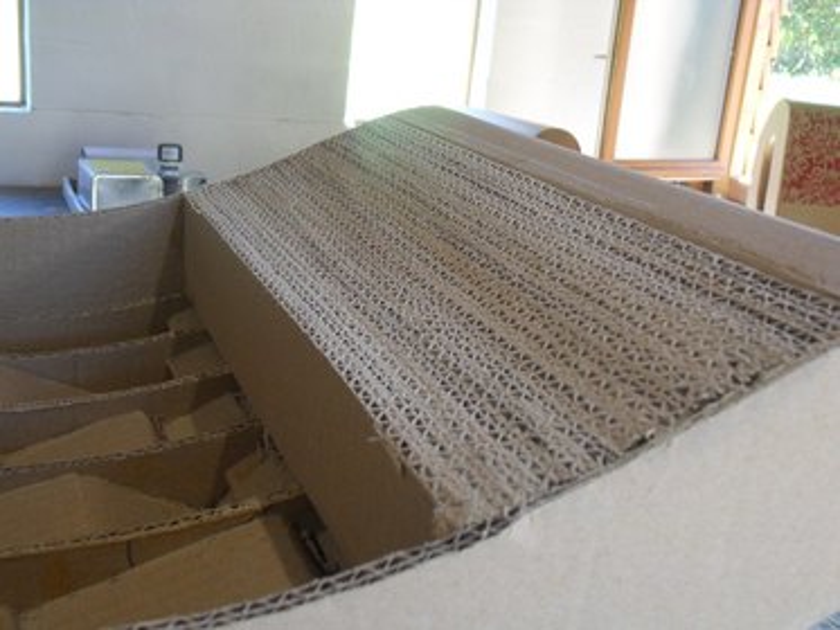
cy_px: 315
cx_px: 420
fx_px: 1092
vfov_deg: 32.2
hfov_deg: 42.1
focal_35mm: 45
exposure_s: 1/30
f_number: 4.2
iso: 200
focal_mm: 7.9
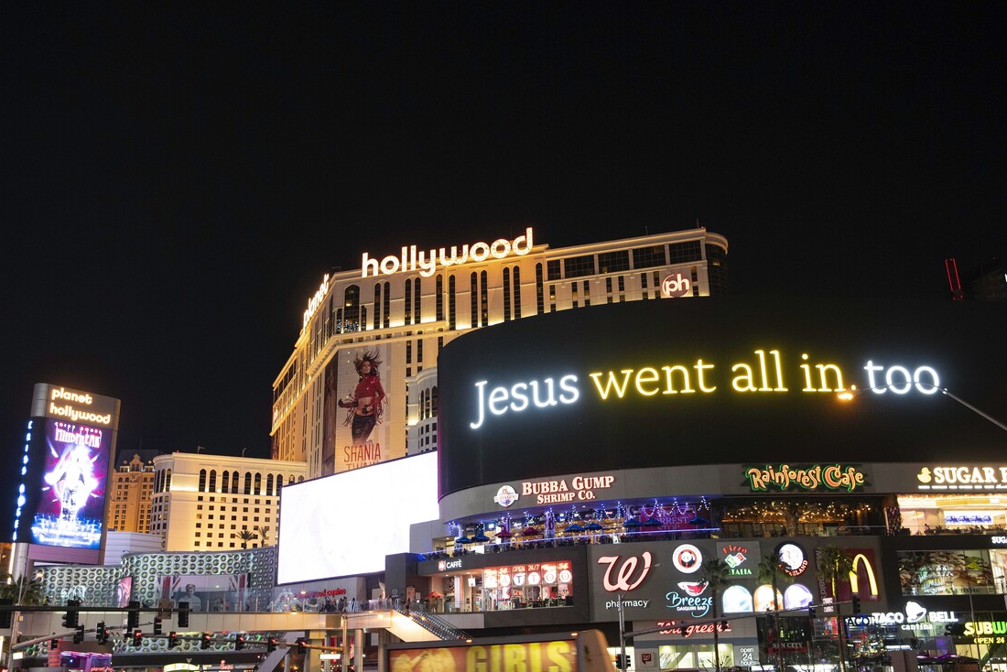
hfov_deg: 58.7
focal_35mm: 32
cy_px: 414
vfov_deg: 40.9
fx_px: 895
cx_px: 509
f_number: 2.8
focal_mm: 22
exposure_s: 1/40
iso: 800
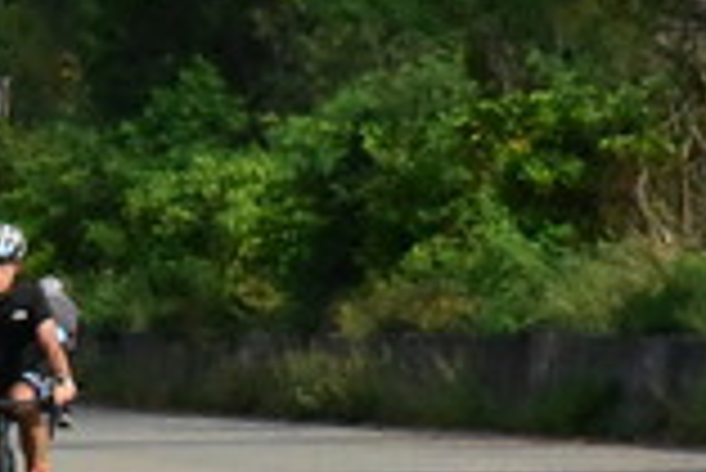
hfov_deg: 2.4
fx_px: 17097
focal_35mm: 871
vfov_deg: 1.6
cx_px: -94
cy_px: 317
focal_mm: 175
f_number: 25
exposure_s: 1/4000
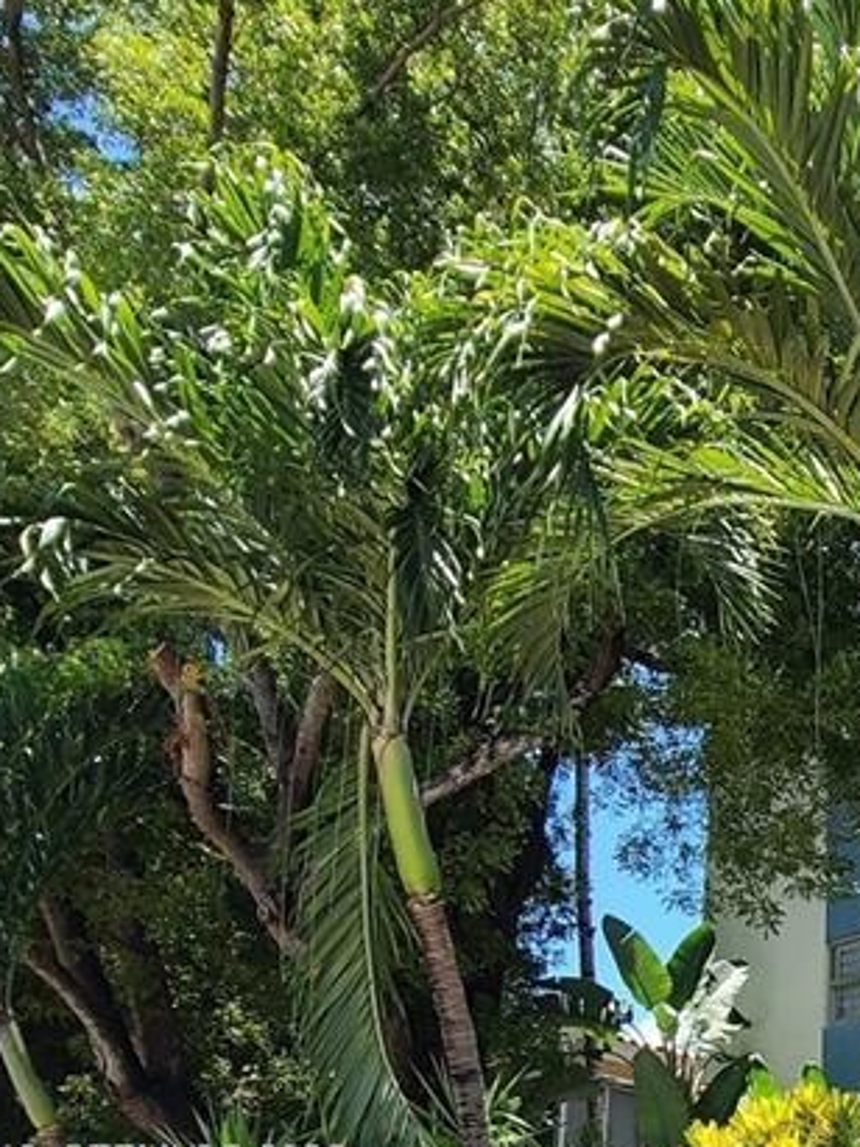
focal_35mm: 38
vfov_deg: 42.0
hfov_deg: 30.6
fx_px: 1259
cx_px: 1086
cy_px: 1164
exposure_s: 1/666
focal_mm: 2.2
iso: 50
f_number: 2.2
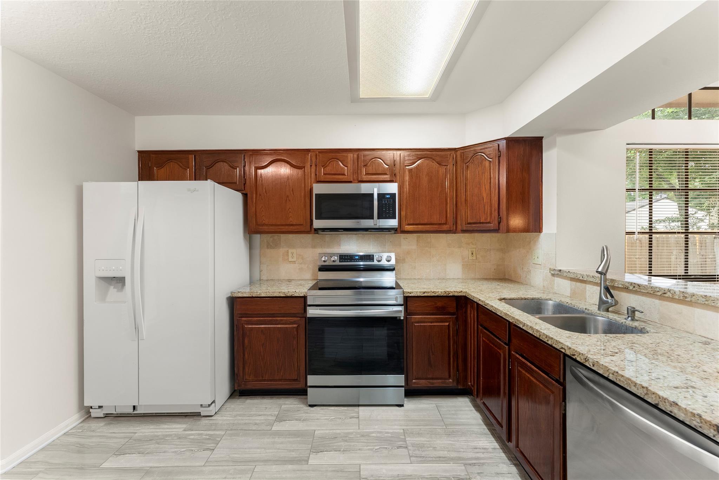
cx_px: 360
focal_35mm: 14
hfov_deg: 104.2
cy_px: 240
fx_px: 280
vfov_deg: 81.3
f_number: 8
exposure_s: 1/4
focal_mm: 14
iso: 800
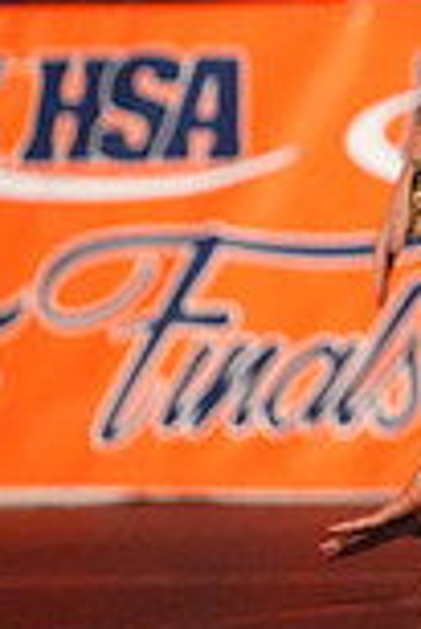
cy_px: 31
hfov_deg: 1.2
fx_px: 19794
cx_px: 1140
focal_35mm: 1131
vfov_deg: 1.8
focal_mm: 300
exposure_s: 1/1250
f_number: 3.5
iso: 16000
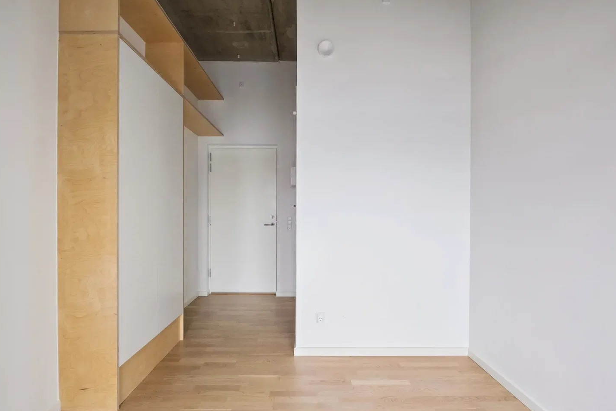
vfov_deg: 64.5
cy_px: 215
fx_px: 325
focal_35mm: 19
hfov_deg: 86.9
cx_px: 304
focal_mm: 11
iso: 800
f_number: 8
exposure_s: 1/15
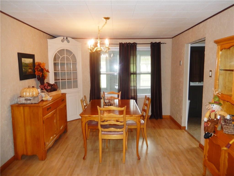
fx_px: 169
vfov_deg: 54.9
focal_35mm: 25
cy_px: 88
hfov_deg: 69.4
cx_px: 117
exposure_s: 1/30
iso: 220
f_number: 3.4
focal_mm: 4.5
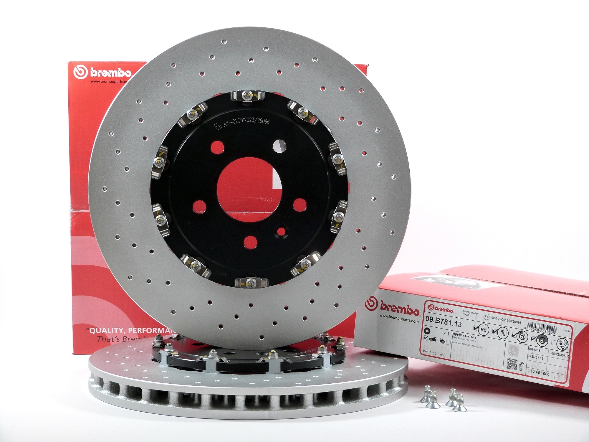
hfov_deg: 26.7
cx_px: 294
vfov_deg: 20.2
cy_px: 221
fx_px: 1242
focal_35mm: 73
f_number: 3.6
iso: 160
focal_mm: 13.2
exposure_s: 1/125
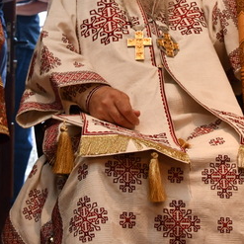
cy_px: -11
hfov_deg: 17.5
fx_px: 790
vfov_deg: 17.1
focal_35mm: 99
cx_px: 155
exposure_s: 1/60
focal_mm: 24
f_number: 4
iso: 1100
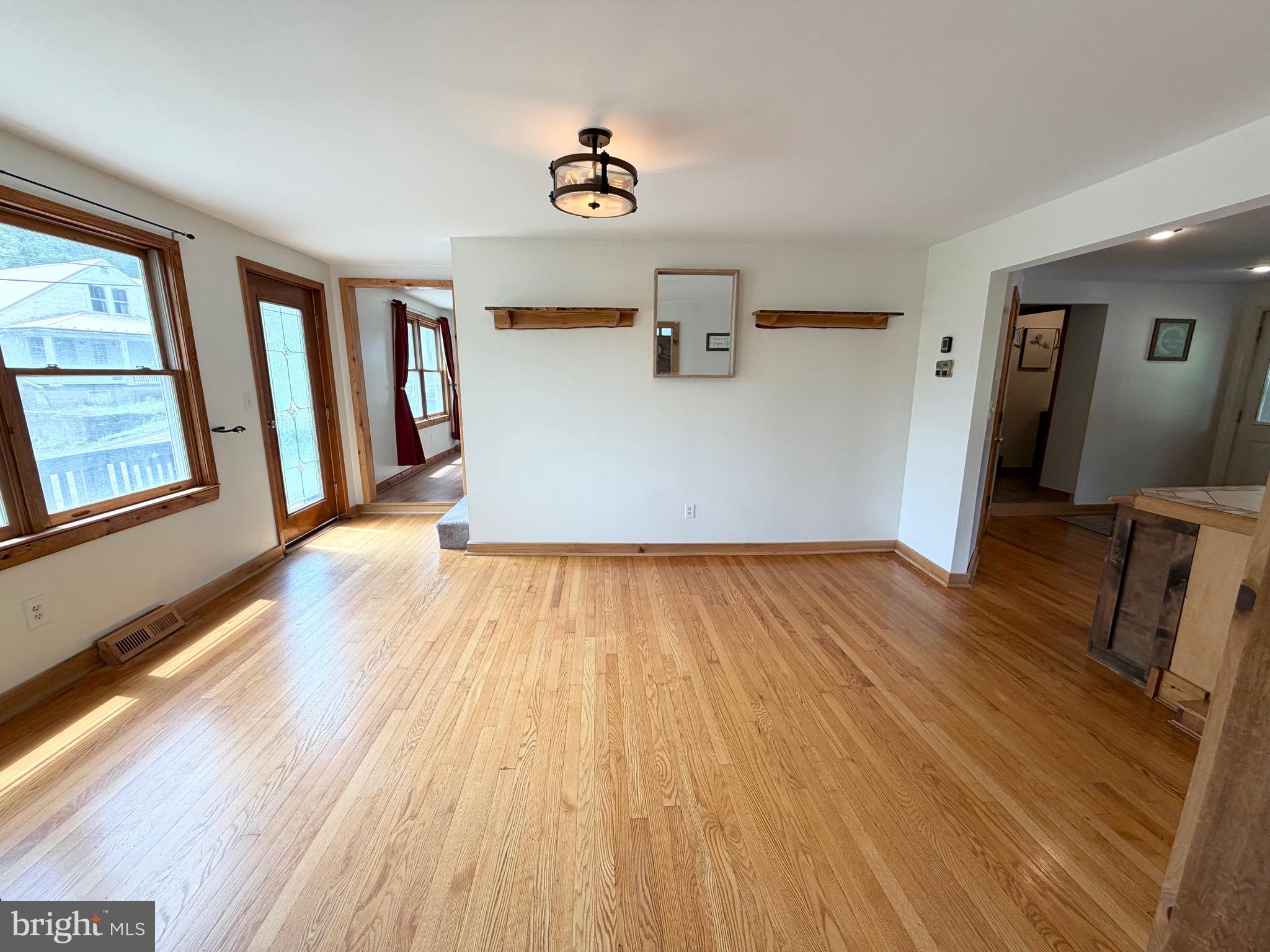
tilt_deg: -10.7
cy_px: 476
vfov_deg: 85.7
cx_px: 635
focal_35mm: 14
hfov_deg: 102.1
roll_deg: -0.3
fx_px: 514
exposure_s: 1/120
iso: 64
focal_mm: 2.22
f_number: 2.2
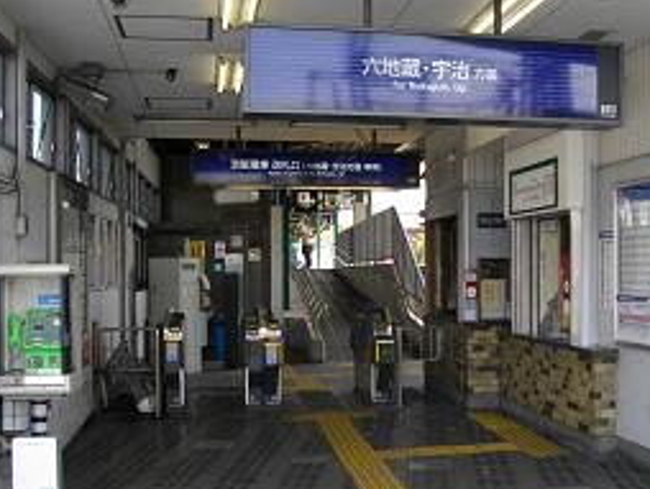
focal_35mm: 49
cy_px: 246
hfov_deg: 38.4
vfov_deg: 29.7
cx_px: 441
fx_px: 921
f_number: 2.9
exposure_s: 1/200
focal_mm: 5.7
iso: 100
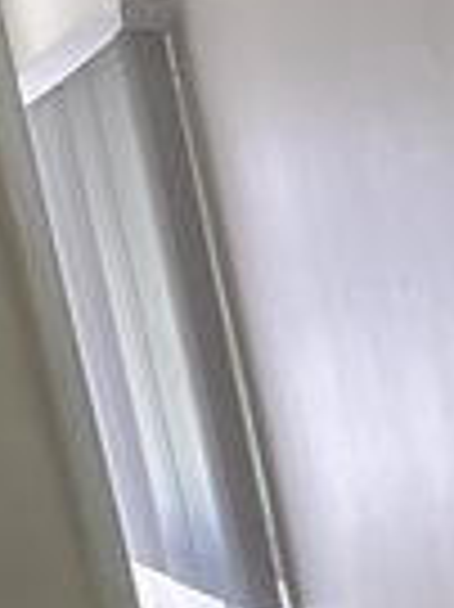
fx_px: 2084
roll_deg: +3.6
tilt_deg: -21.7
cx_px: 1043
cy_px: 1151
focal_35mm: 119
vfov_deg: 14.3
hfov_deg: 10.8
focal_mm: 6.86
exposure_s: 1/121
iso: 50
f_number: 1.78
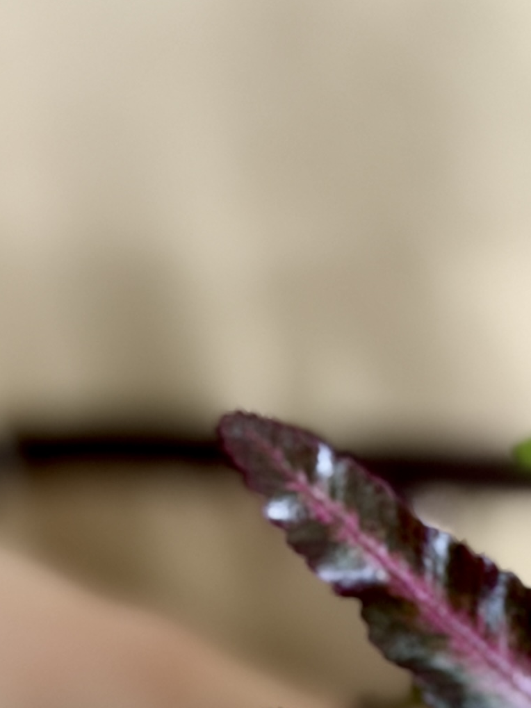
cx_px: 596
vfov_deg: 10.3
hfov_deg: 7.8
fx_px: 3887
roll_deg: -1.6
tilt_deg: -31.5
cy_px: 836
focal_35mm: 190
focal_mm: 6.76
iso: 50
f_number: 1.78
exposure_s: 1/171
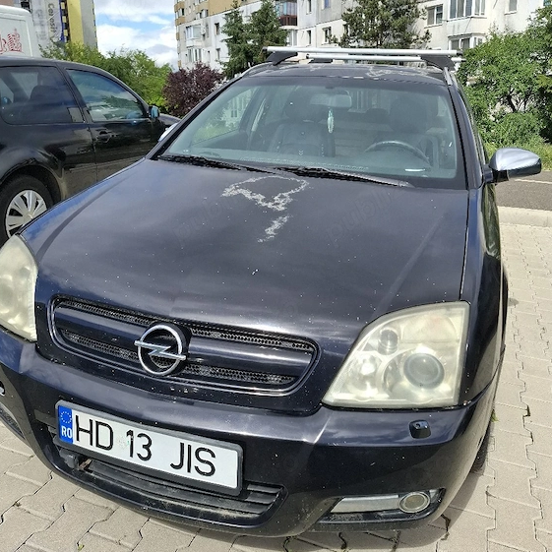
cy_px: 217
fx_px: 523
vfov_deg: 55.2
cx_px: 275
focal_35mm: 29
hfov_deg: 55.6
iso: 50
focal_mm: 5.54
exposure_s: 1/1667
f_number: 1.8
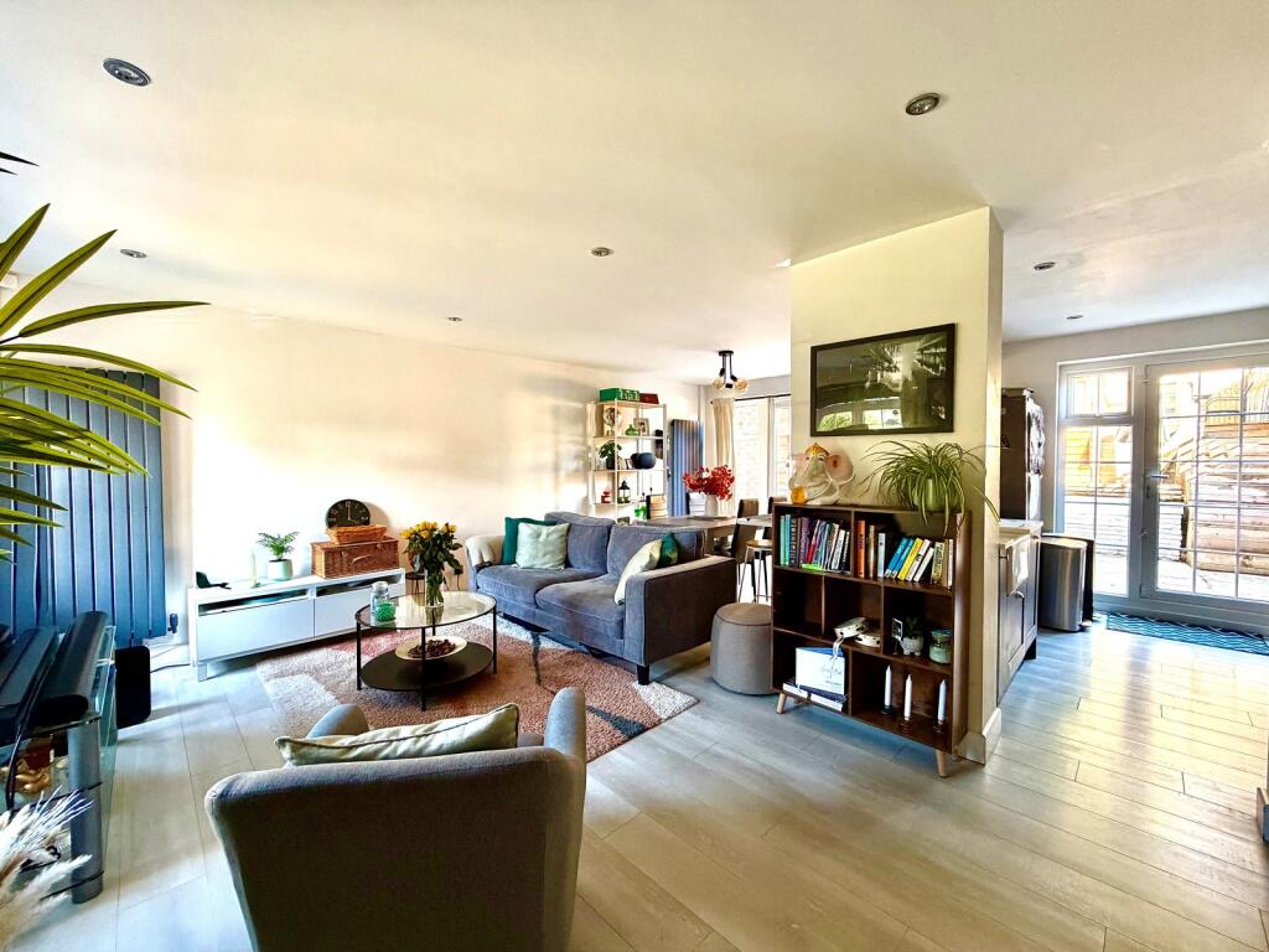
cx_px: 634
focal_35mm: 14
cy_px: 476
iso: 320
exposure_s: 1/84
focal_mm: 2.22
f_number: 2.2
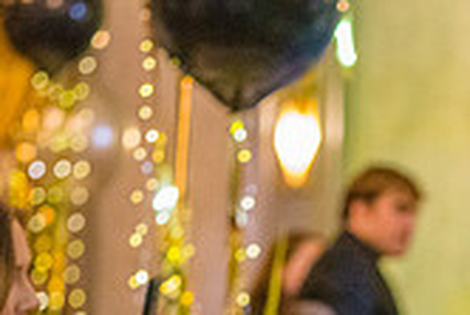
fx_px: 3201
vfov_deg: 5.6
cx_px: 504
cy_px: 481
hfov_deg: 8.3
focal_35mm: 245
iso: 12800
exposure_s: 1/60
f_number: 2.8
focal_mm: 70
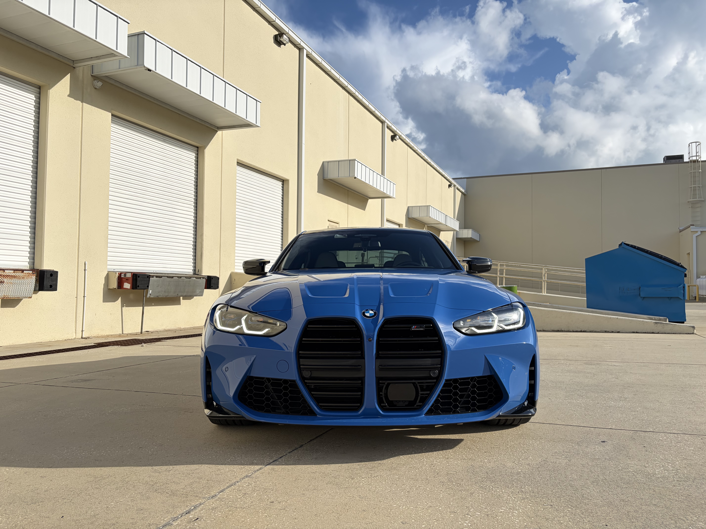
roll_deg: -0.6
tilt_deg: +4.5
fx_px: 530
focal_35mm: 26
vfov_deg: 53.1
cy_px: 264
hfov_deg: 67.3
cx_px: 353
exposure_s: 1/2208
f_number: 1.6
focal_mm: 5.96
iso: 64
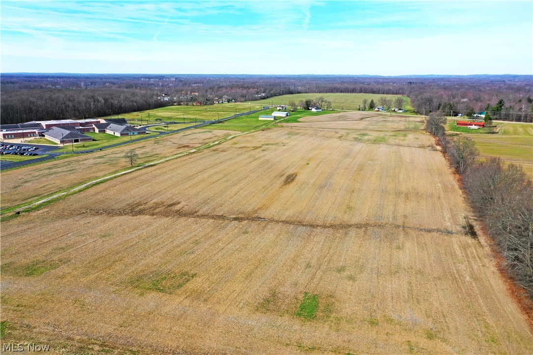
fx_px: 415
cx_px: 266
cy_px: 178
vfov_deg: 46.4
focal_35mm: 28
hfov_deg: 65.5
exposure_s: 1/500
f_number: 5.6
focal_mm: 10.26
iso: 100
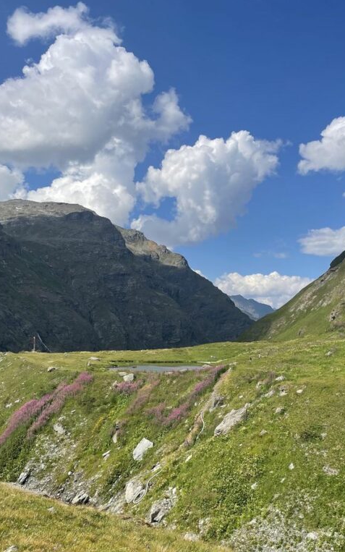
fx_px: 557
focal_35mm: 37
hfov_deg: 34.4
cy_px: 275
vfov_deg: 52.7
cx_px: 192
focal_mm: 4.2
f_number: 1.6
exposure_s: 1/4464
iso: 32
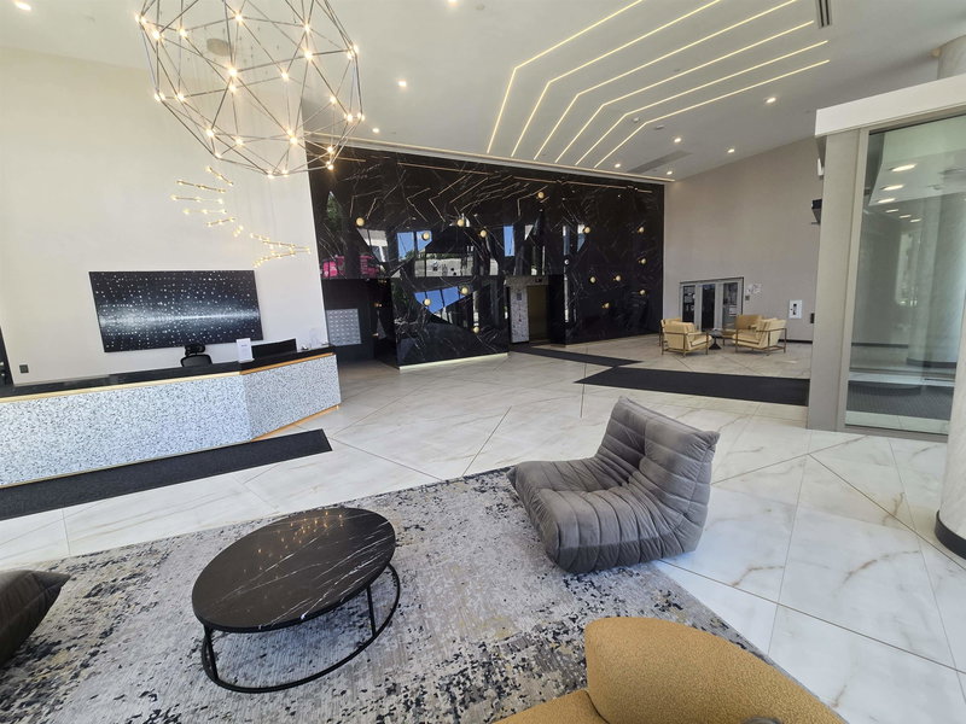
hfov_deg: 106.2
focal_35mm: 13
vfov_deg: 89.9
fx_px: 363
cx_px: 483
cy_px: 362
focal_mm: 2.2
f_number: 2.2
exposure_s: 1/120
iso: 64
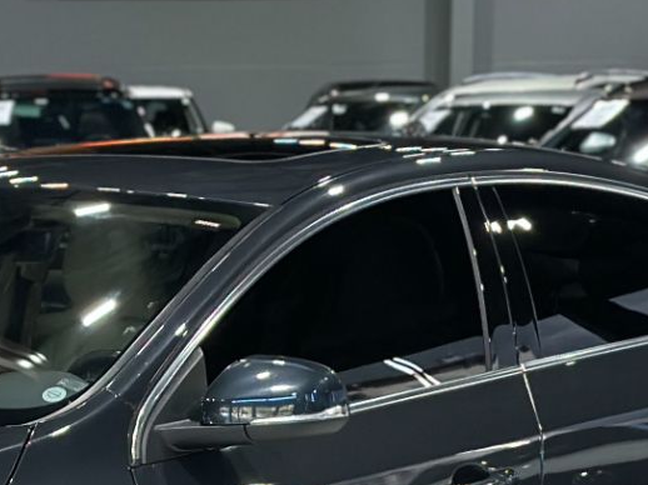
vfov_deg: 8.3
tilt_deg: -8.6
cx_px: 11
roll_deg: +0.5
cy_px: 574
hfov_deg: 11.0
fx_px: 3331
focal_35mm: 178
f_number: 1.78
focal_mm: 6.86
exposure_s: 1/120
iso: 160
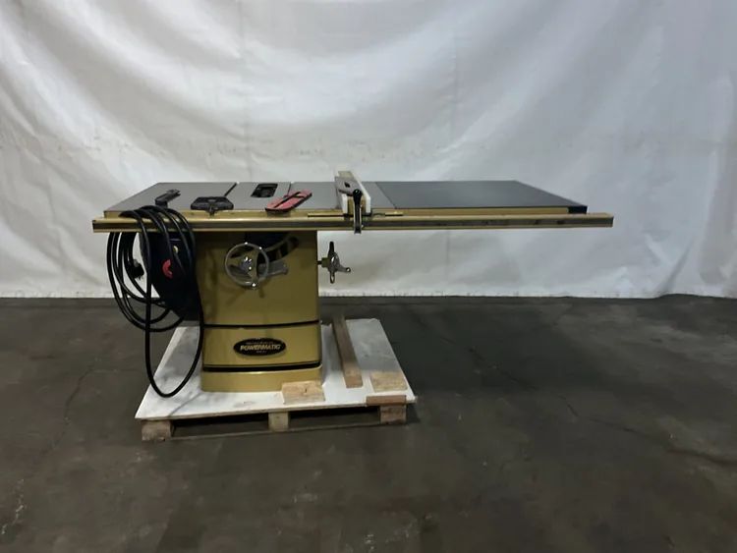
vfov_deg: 48.3
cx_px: 368
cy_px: 276
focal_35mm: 29
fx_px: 618
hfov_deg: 61.6
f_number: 1.8
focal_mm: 3
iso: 320
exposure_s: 1/42
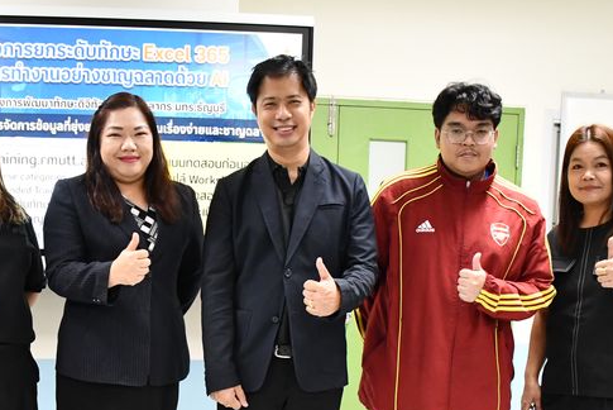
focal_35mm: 57
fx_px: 971
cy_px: 374
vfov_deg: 23.2
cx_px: 182
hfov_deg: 34.5
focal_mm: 18
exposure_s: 1/100
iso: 3200
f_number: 3.5
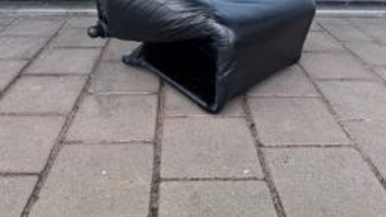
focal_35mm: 36
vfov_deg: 31.0
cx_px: 188
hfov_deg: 55.3
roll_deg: -0.8
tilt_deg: -15.5
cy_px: 13
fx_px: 368
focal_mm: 6.76
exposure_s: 1/912
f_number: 1.78
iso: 80
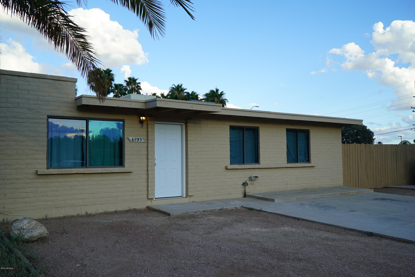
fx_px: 357
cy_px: 138
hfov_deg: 60.3
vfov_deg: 42.4
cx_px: 208
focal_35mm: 31
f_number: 9
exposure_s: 1/80
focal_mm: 31
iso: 100
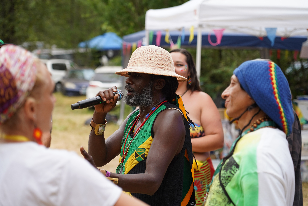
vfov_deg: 13.0
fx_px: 898
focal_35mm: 105
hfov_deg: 19.5
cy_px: 103
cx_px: 154
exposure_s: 1/160
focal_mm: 105
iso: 320
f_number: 4
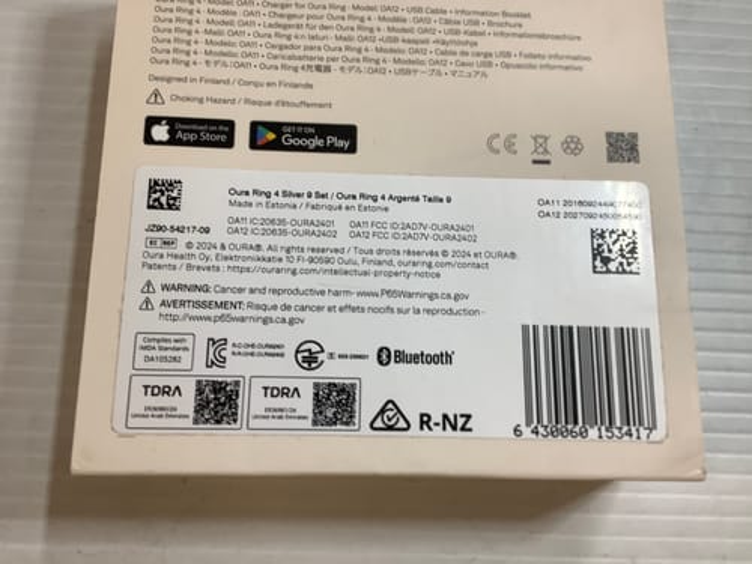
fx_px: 673
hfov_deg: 58.4
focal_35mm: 31
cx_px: 376
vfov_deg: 45.4
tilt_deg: -77.3
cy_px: 282
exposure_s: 1/50
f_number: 2.4
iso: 64
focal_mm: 3.3
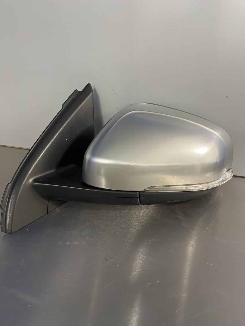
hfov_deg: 53.1
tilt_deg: -27.7
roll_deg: -1.5
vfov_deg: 67.3
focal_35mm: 26
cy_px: 163
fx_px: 245
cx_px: 122
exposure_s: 1/50
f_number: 1.6
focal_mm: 5.1
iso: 200
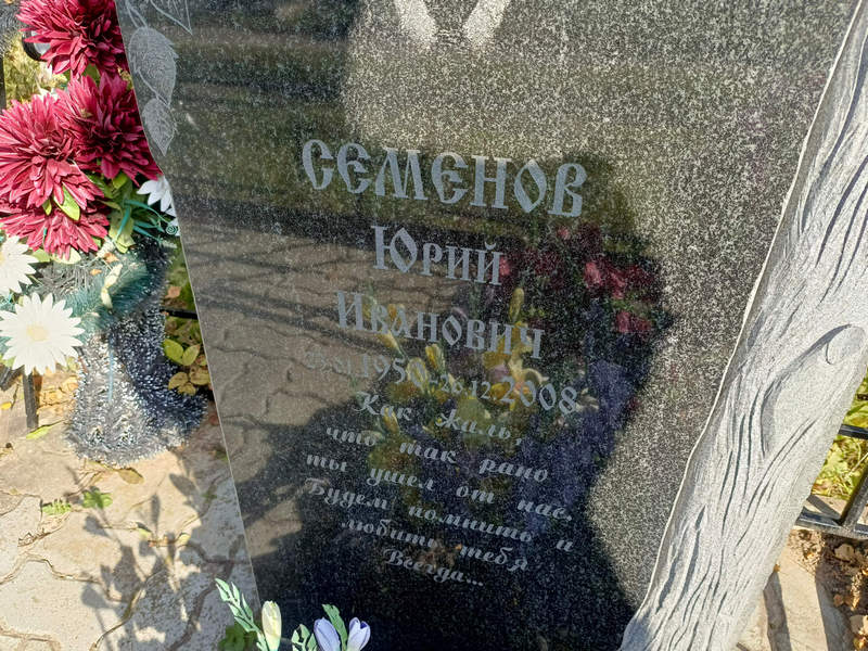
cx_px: 434
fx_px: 627
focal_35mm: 25
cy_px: 326
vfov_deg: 54.9
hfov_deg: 69.4
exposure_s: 1/285
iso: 112
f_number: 1.69
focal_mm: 4.76
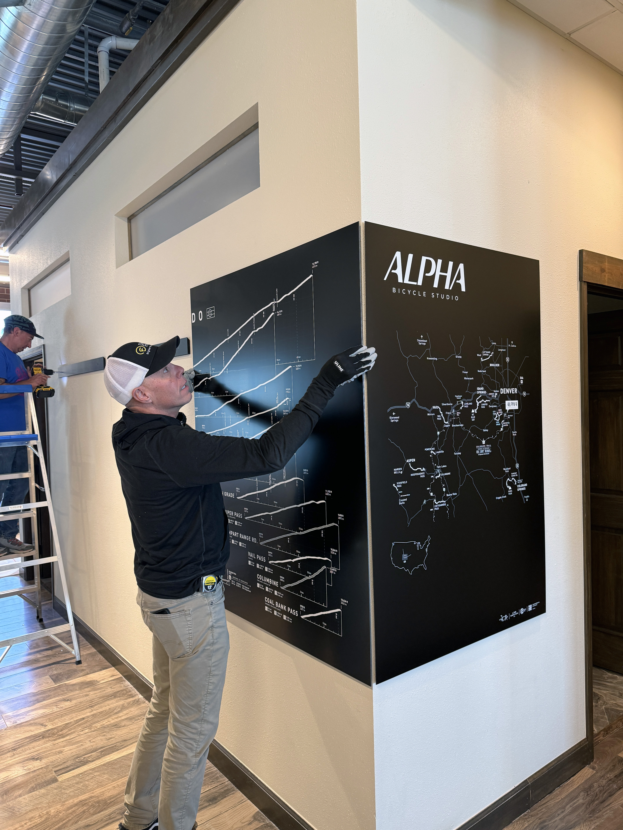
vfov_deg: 71.6
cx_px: 312
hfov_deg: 56.8
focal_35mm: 24
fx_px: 576
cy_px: 415
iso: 200
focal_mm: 6.76
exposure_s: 1/60
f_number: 1.78
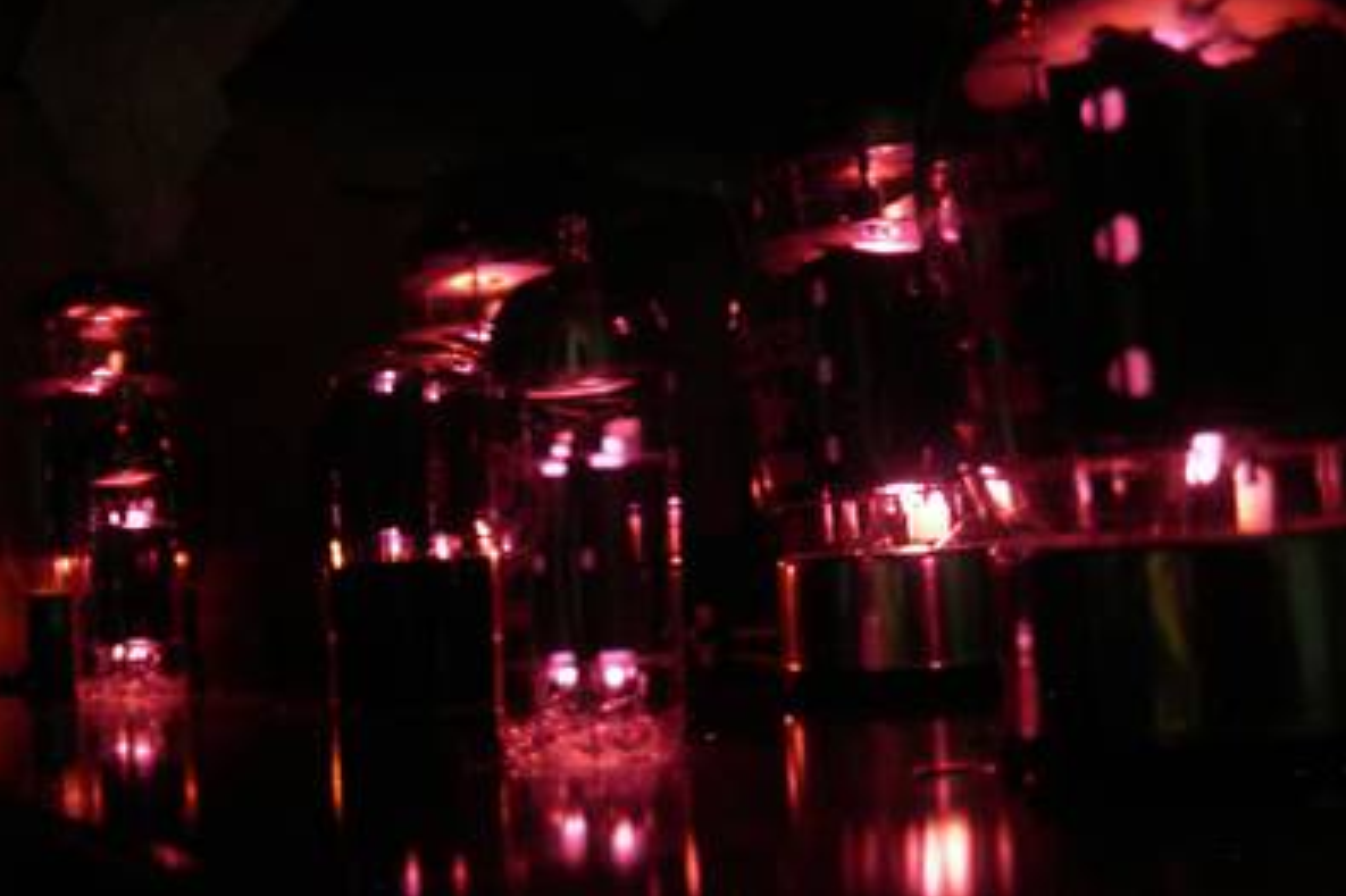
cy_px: 392
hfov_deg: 48.5
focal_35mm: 40
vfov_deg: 33.3
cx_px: 668
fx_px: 1495
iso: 200
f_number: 2.8
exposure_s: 2
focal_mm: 7.8
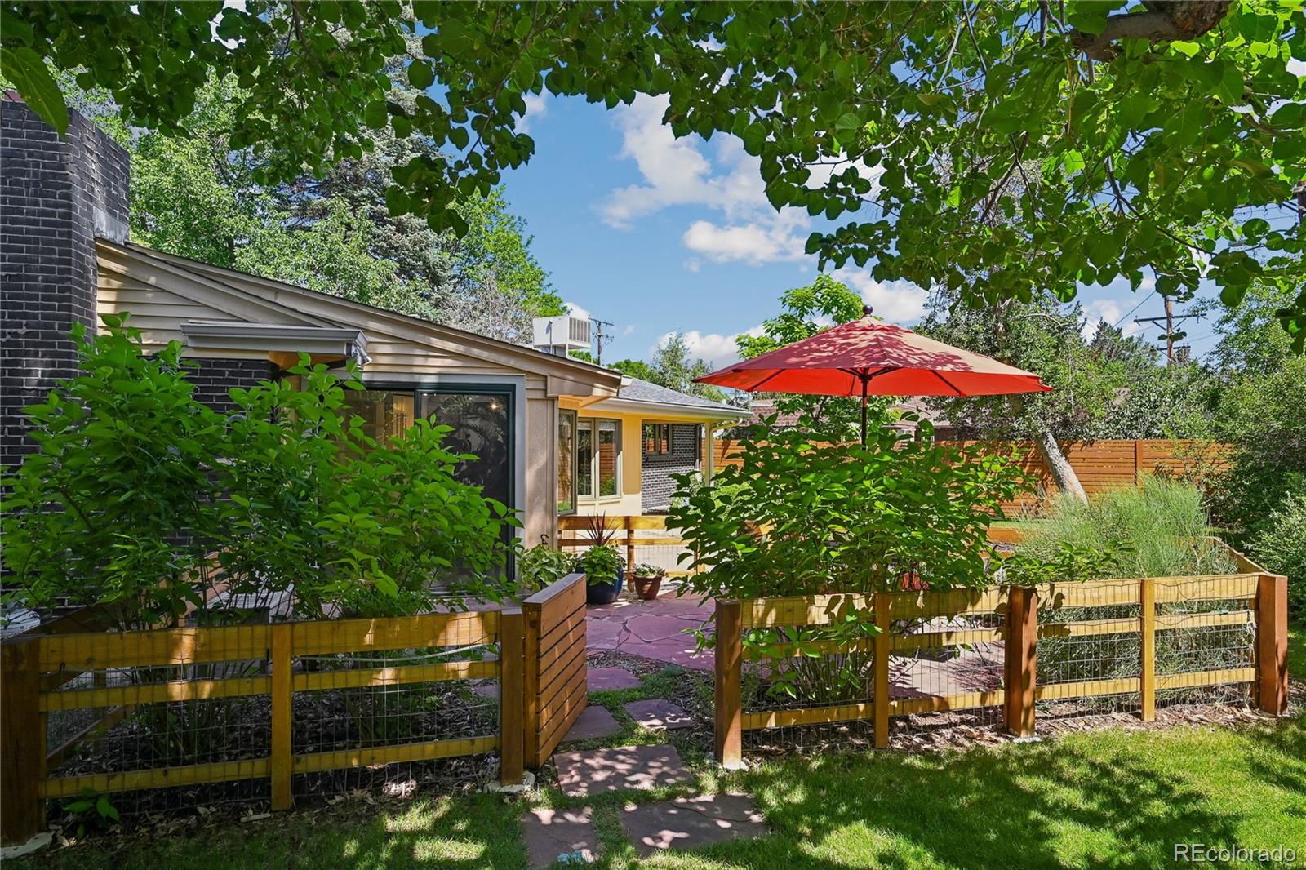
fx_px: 707
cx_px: 653
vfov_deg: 63.2
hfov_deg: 85.4
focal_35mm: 20
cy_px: 435
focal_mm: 19.5
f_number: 10
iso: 400
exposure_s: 1/125
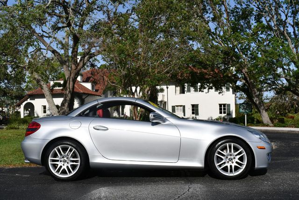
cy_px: 100
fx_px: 366
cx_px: 150
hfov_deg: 44.5
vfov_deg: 30.6
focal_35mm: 44
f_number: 11
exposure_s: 1/500
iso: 100
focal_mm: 22
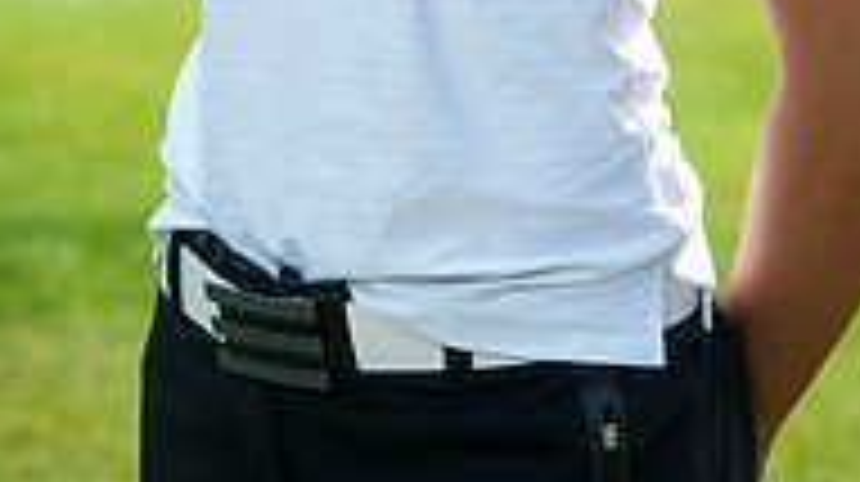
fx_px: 8156
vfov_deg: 3.4
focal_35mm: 358
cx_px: 489
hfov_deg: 6.0
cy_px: -374
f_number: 6.3
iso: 200
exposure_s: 1/250
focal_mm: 145
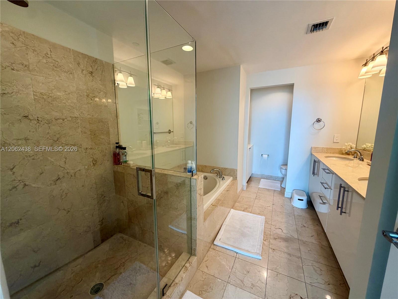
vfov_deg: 85.7
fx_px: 161
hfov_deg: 102.1
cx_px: 199
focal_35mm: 14
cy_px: 150
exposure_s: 1/120
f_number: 2.2
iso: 160
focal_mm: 2.22
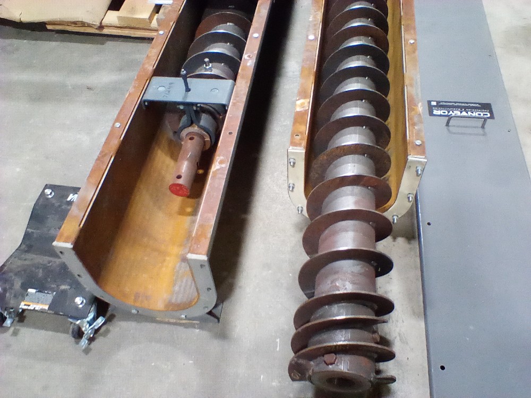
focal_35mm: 31
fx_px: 476
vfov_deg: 45.4
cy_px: 199
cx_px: 266
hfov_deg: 58.4
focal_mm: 2.38
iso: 369
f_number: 2.4
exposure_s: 1/20
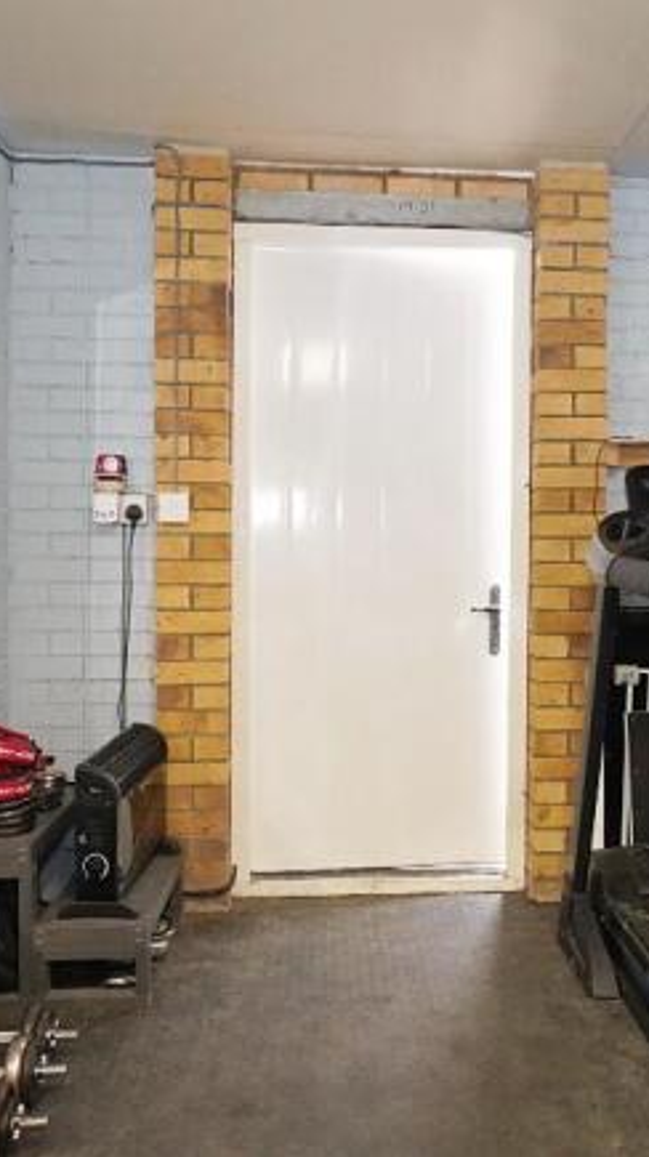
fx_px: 920
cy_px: 578
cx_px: 432
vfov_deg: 64.3
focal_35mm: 30
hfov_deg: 38.4
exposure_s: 1/160
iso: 6400
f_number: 4
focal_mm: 13
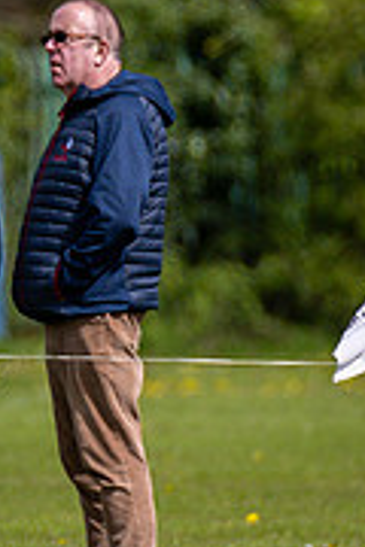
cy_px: 308
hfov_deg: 0.7
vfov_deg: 1.0
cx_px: -354
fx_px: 31159
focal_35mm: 2049
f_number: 2.8
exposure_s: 1/5000
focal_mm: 300
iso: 200
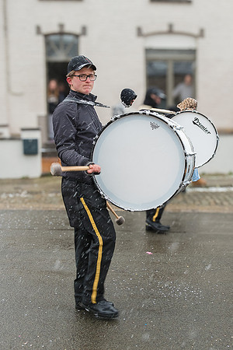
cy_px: 168
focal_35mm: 57
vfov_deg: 35.1
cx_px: 156
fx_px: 552
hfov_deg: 23.7
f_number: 5.6
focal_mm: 36
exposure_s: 1/125
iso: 800
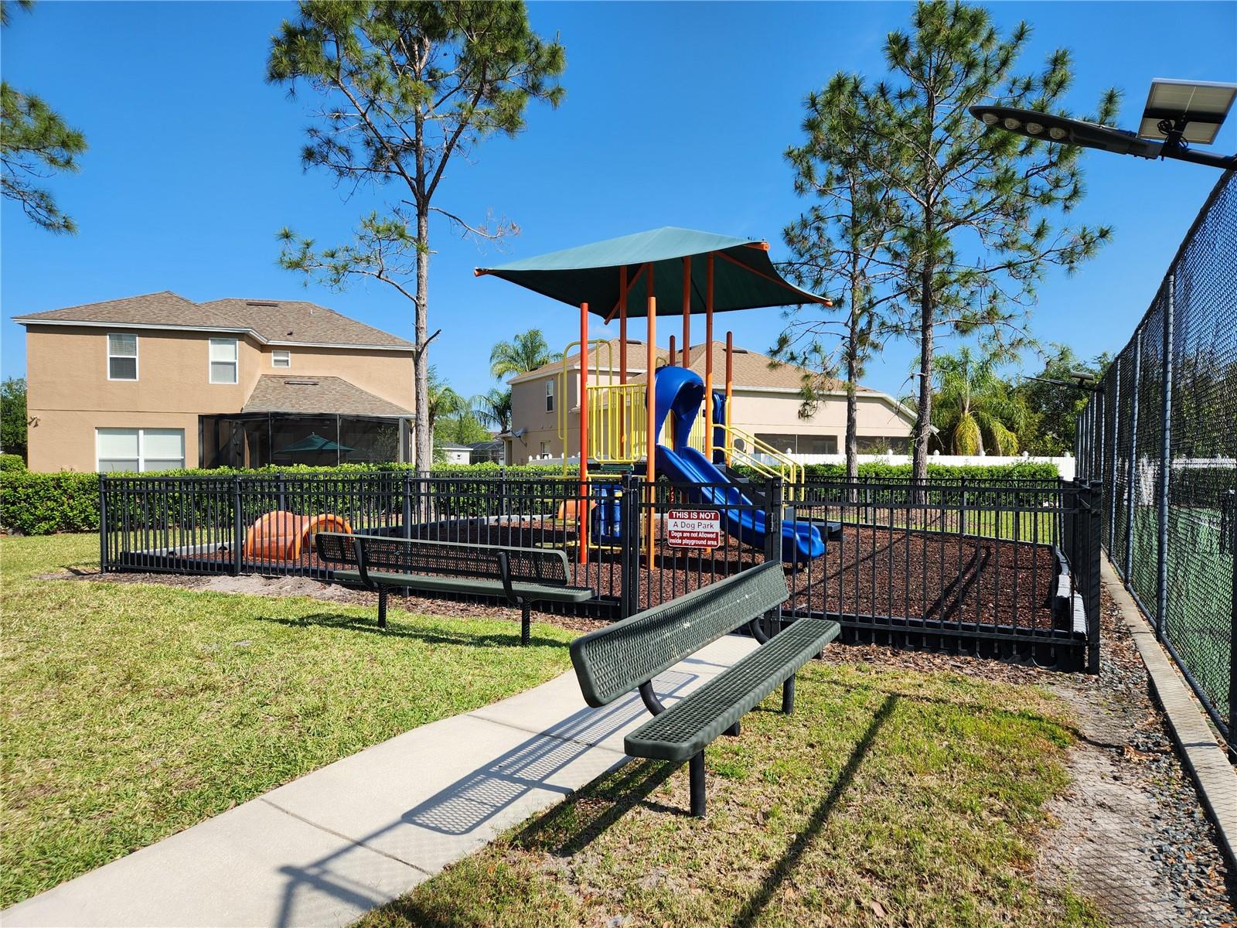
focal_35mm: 23
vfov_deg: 58.9
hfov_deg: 73.9
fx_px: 822
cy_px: 464
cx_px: 618
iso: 20
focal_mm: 5.4
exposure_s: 1/1272
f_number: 1.8
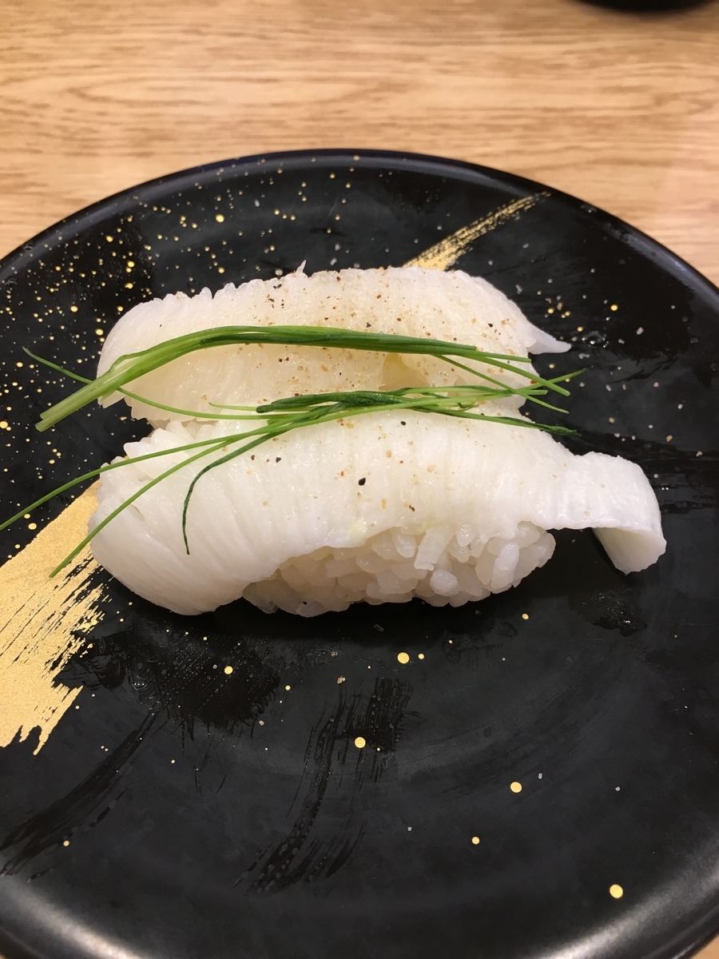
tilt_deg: -58.1
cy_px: 480
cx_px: 360
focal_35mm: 29
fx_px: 803
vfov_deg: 61.7
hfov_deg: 48.2
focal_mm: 4.15
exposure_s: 1/30
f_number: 2.2
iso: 80
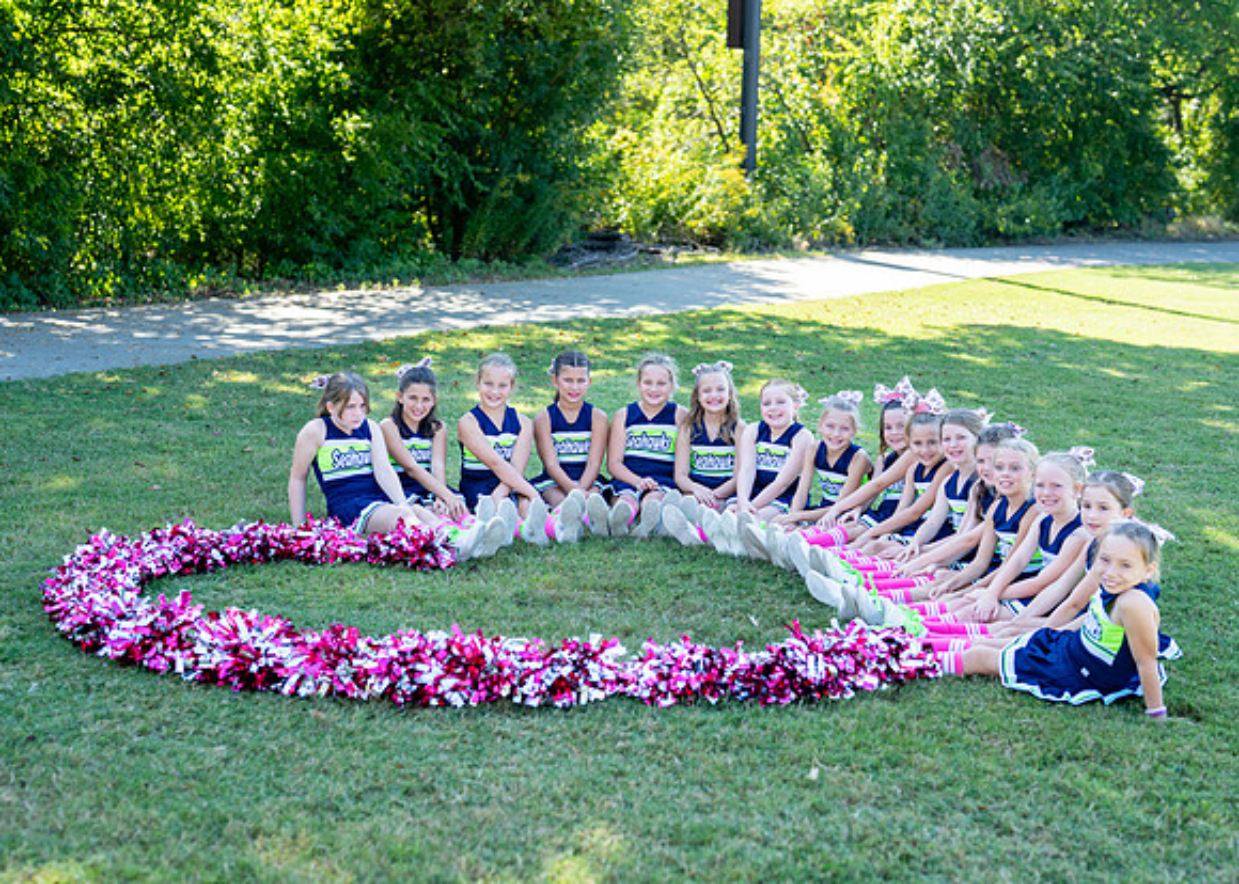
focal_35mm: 53
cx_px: 651
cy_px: 442
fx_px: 1865
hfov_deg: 36.7
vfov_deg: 26.7
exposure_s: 1/1000
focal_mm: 50
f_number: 2.2
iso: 250
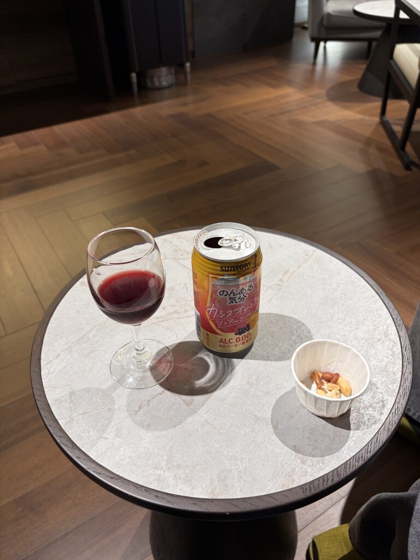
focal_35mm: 26
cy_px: 280
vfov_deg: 67.3
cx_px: 210
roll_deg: +2.2
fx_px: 421
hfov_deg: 53.1
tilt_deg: -39.8
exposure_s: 1/50
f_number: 1.6
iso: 80
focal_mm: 5.96
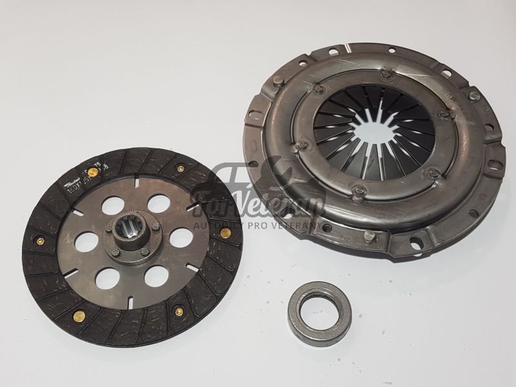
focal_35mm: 26
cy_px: 194
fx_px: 388
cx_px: 258
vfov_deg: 53.1
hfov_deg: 67.3
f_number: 1.7
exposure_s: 1/100
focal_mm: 4.2
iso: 64
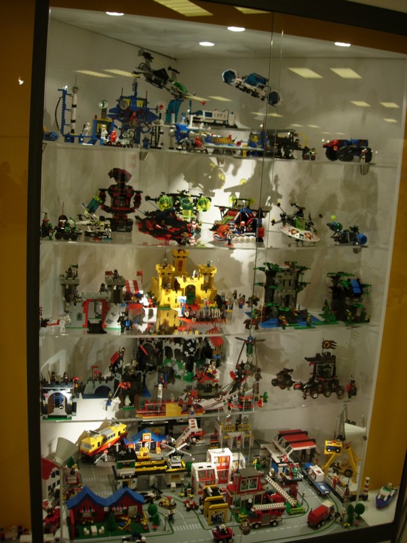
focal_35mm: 38
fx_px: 596
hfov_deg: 37.7
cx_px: 204
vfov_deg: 49.0
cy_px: 272
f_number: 2.8
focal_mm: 7.8
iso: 64
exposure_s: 1/32
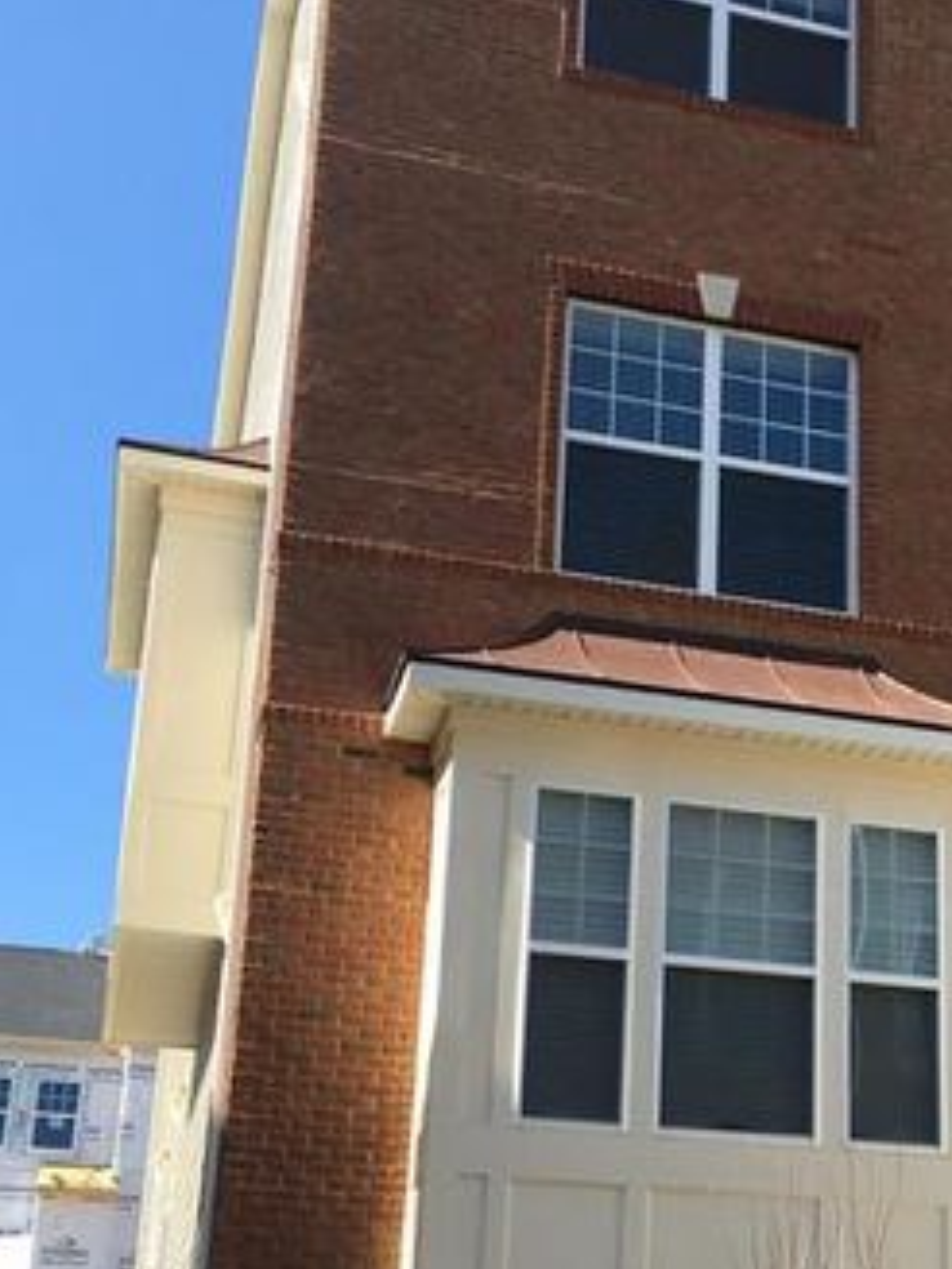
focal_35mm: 59
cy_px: 845
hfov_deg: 24.2
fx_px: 2163
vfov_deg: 32.4
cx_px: 840
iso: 25
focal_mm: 4.15
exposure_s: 1/605
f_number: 2.2
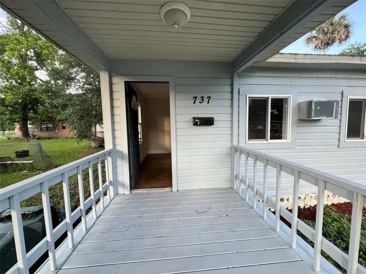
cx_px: 183
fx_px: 137
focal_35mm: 13
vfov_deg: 89.9
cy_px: 137
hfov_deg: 106.2
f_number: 1.8
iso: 32
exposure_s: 1/99
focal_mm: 1.57
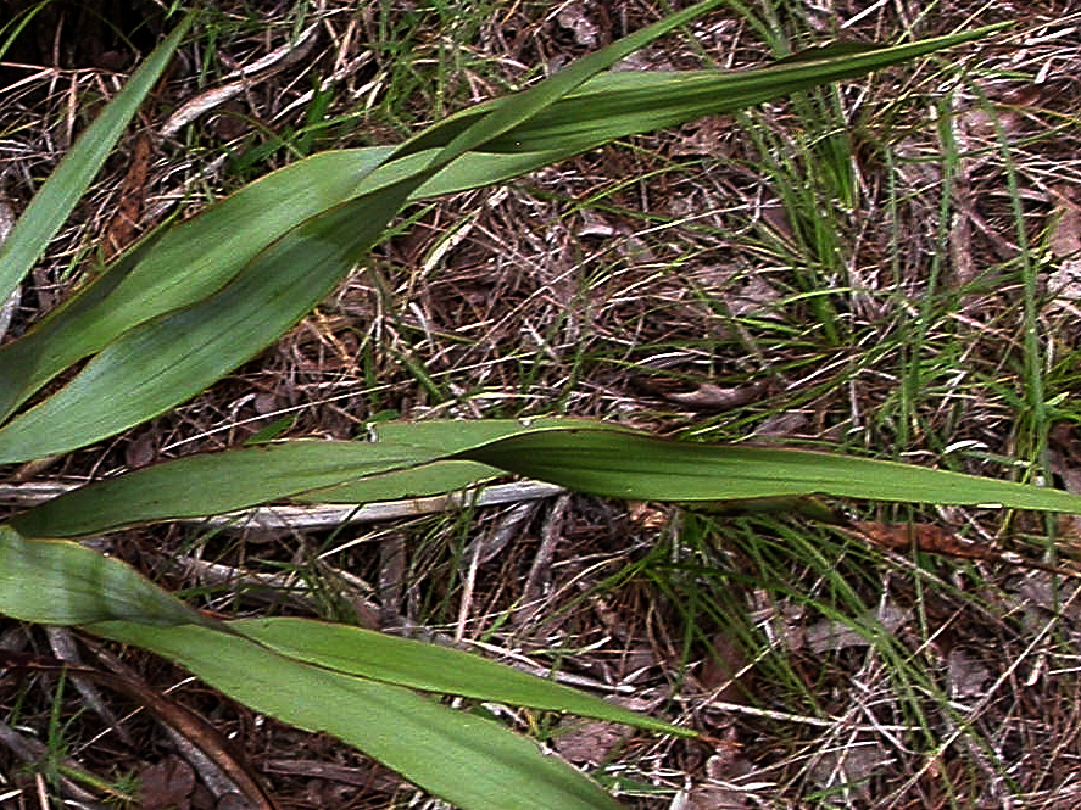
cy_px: 467
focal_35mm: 123
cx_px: -43
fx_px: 3841
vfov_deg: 12.0
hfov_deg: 15.7
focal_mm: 10
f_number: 3.6
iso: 100
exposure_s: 1/51.3
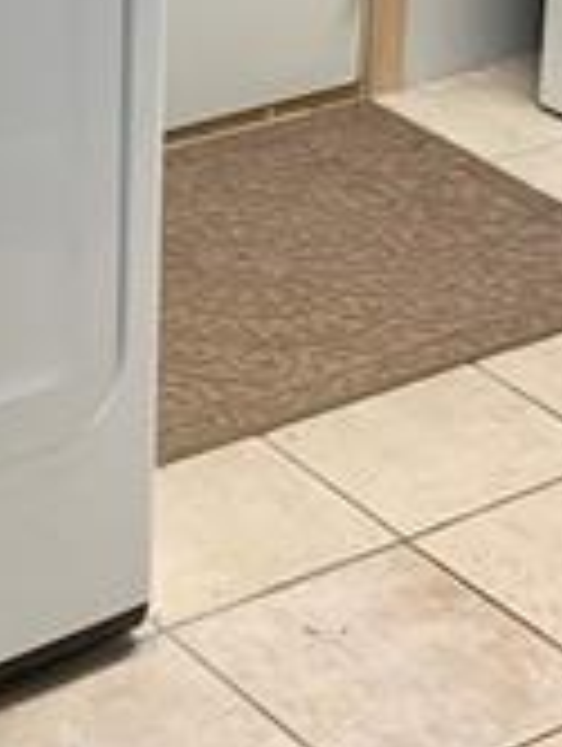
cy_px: -180
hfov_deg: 12.0
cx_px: -193
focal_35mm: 120
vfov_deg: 15.7
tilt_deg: -15.4
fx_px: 2591
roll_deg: +1.0
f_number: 1.8
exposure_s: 1/120
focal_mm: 4.25
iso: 80
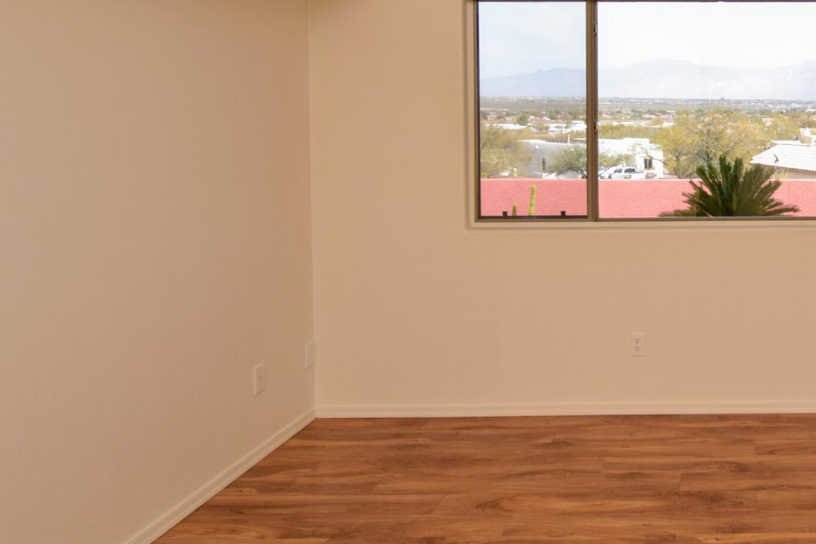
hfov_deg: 48.1
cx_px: 718
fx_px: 818
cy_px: 138
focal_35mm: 36
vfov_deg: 36.0
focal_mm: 11
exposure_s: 1/100
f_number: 9
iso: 400
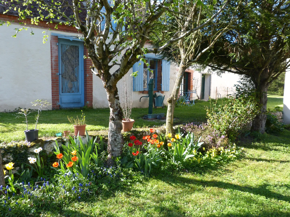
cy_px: 108
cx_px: 145
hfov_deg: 69.4
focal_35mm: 25
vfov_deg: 54.9
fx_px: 209
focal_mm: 4.5
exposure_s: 1/160
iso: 100
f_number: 4
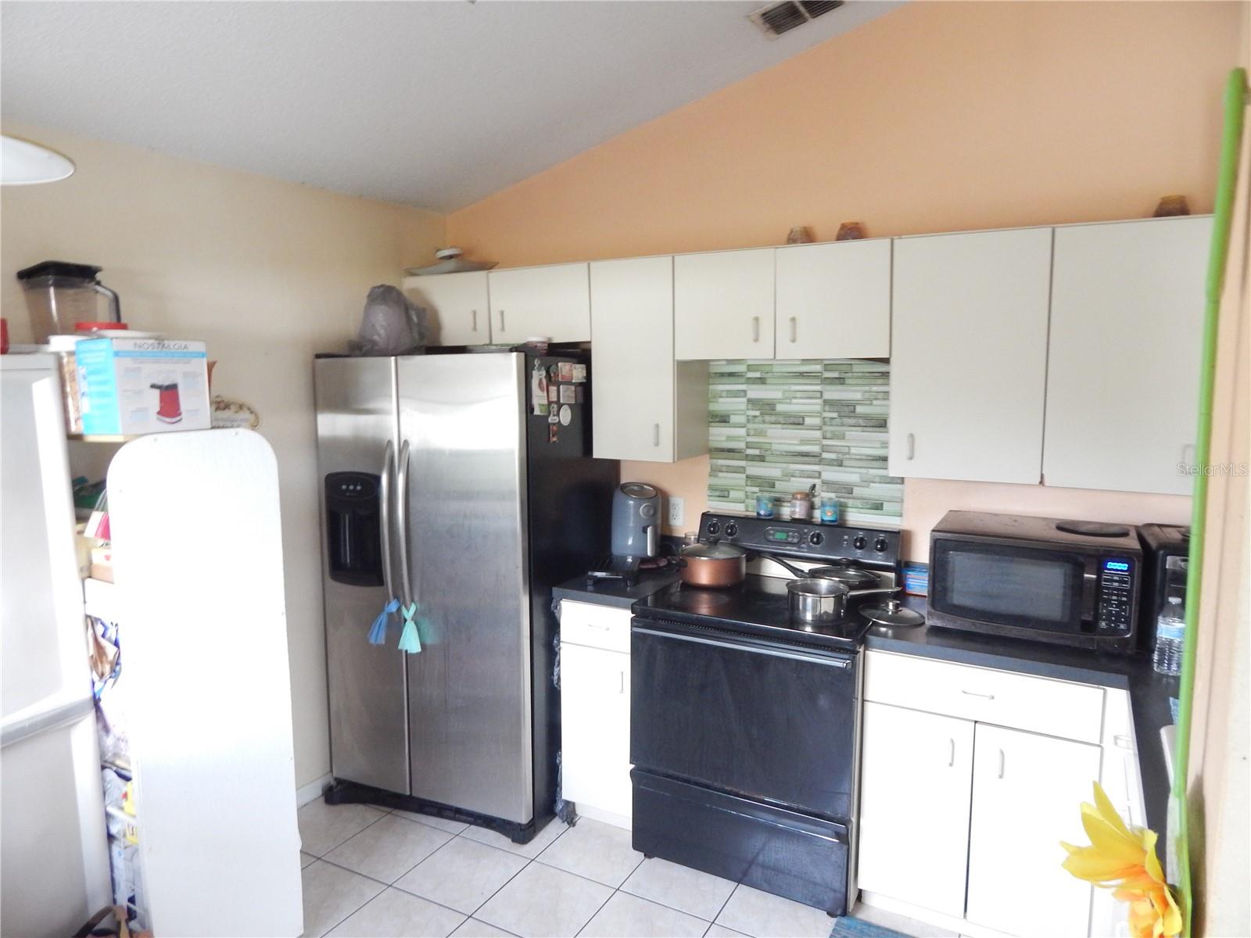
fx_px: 831
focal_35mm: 23
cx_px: 626
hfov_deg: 73.9
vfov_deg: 58.9
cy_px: 469
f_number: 3
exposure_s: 1/20
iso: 400
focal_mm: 4
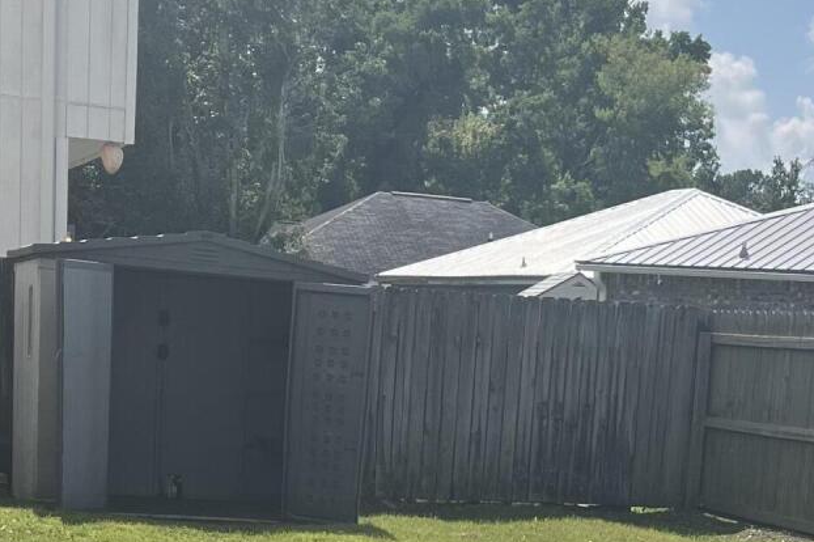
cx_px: 457
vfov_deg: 14.7
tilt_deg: -12.9
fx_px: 1966
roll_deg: -3.9
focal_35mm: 87
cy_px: 776
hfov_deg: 23.4
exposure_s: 1/5319
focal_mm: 5.1
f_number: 1.6
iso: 50
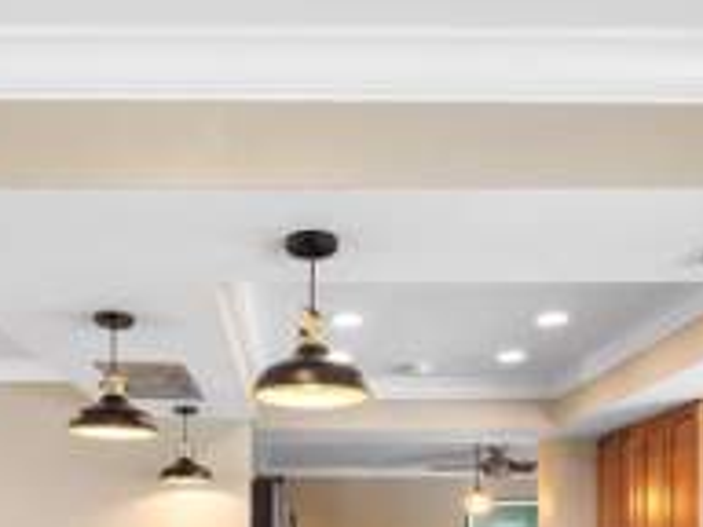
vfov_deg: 35.6
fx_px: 711
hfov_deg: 52.5
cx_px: 304
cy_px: 560
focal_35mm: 35
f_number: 7.1
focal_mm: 7
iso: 200
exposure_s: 1/4
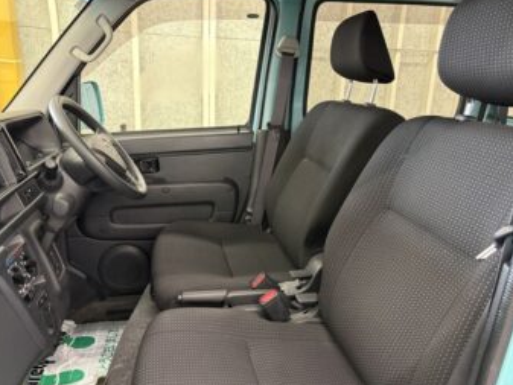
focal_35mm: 27
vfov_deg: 51.4
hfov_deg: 65.3
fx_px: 400
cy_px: 191
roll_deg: -1.9
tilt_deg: -14.0
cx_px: 256
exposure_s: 1/50
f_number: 1.6
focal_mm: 5.96
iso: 400
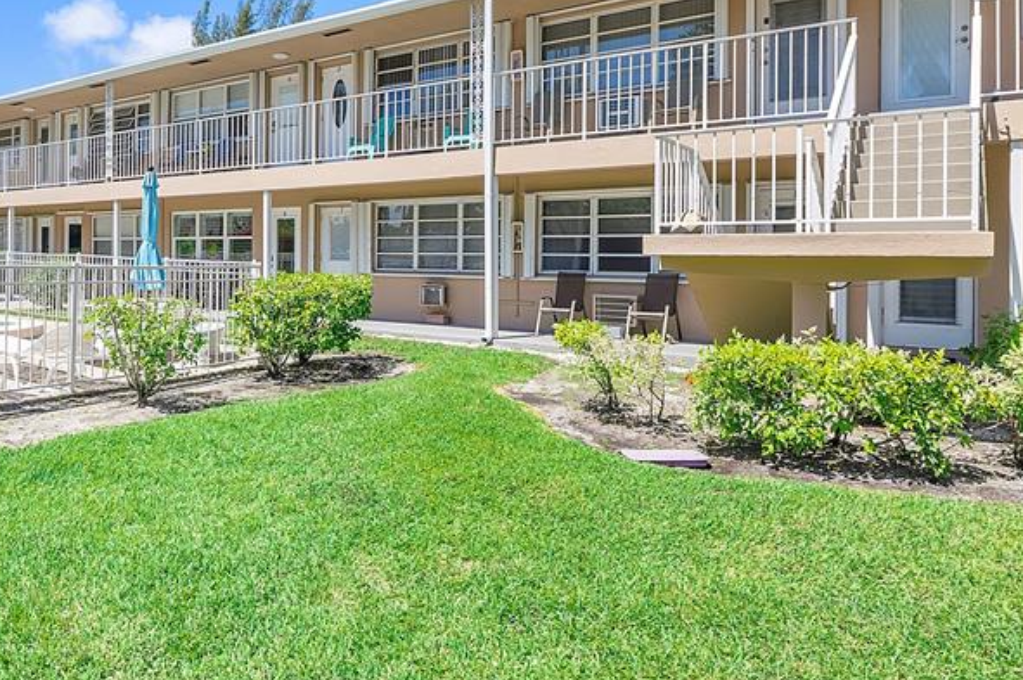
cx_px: 388
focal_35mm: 26
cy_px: 254
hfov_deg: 68.4
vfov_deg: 49.0
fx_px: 738
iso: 200
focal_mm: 10
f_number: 7.1
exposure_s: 1/500
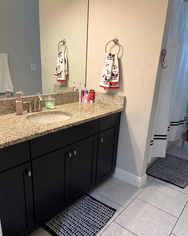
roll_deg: -2.6
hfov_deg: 51.5
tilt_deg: -19.8
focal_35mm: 28
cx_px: 94
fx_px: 195
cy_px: 129
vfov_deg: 62.1
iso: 250
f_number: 1.6
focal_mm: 5.96
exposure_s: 1/60
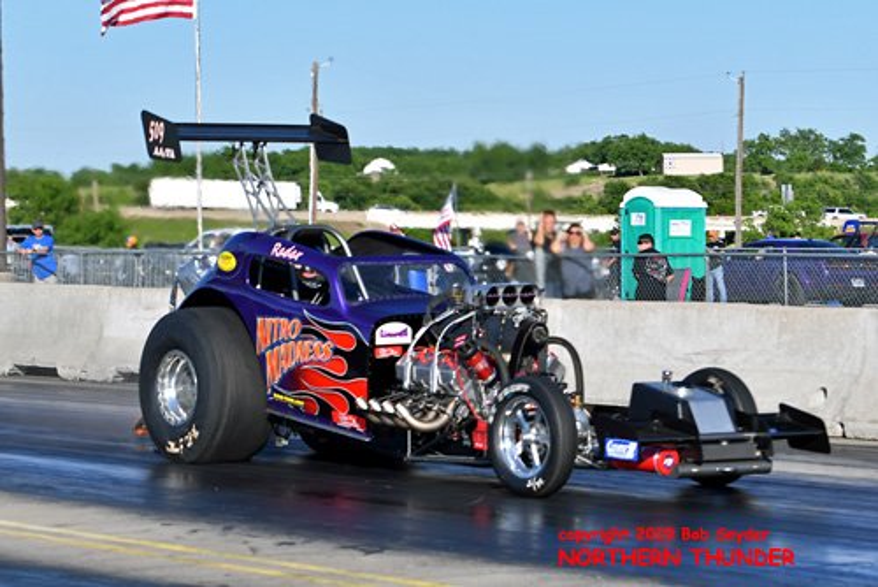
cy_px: 294
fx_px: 2562
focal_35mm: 105
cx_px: 439
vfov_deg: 13.1
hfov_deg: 19.4
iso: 200
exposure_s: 1/1250
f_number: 5.6
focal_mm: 70
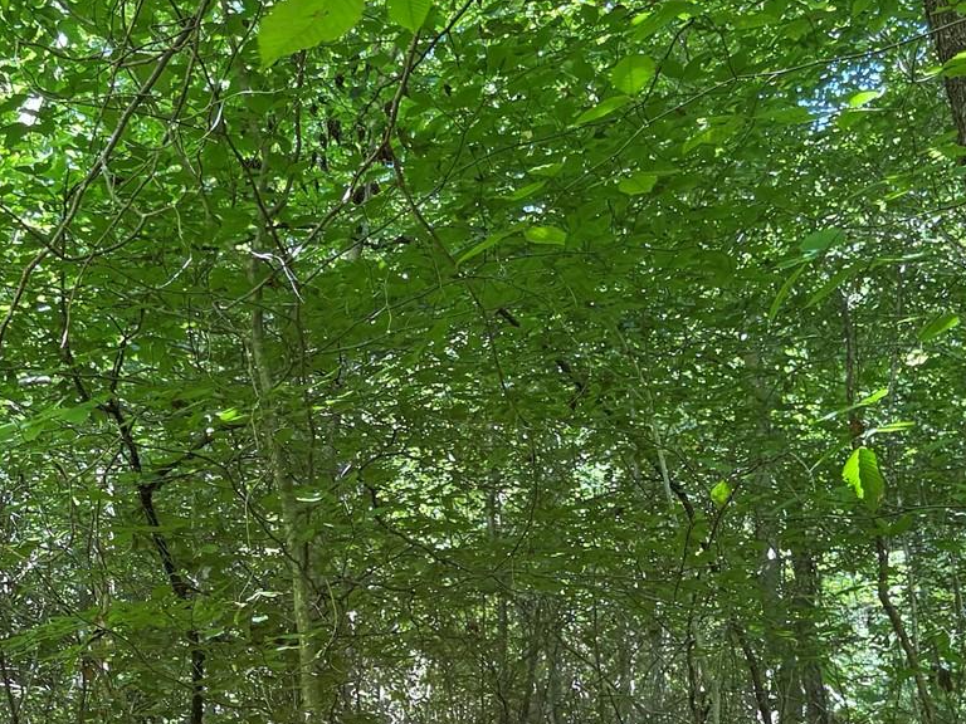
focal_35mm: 64
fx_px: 1786
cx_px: 353
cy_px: 811
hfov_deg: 30.1
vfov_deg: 21.6
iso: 200
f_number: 1.78
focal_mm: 6.76
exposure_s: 1/119
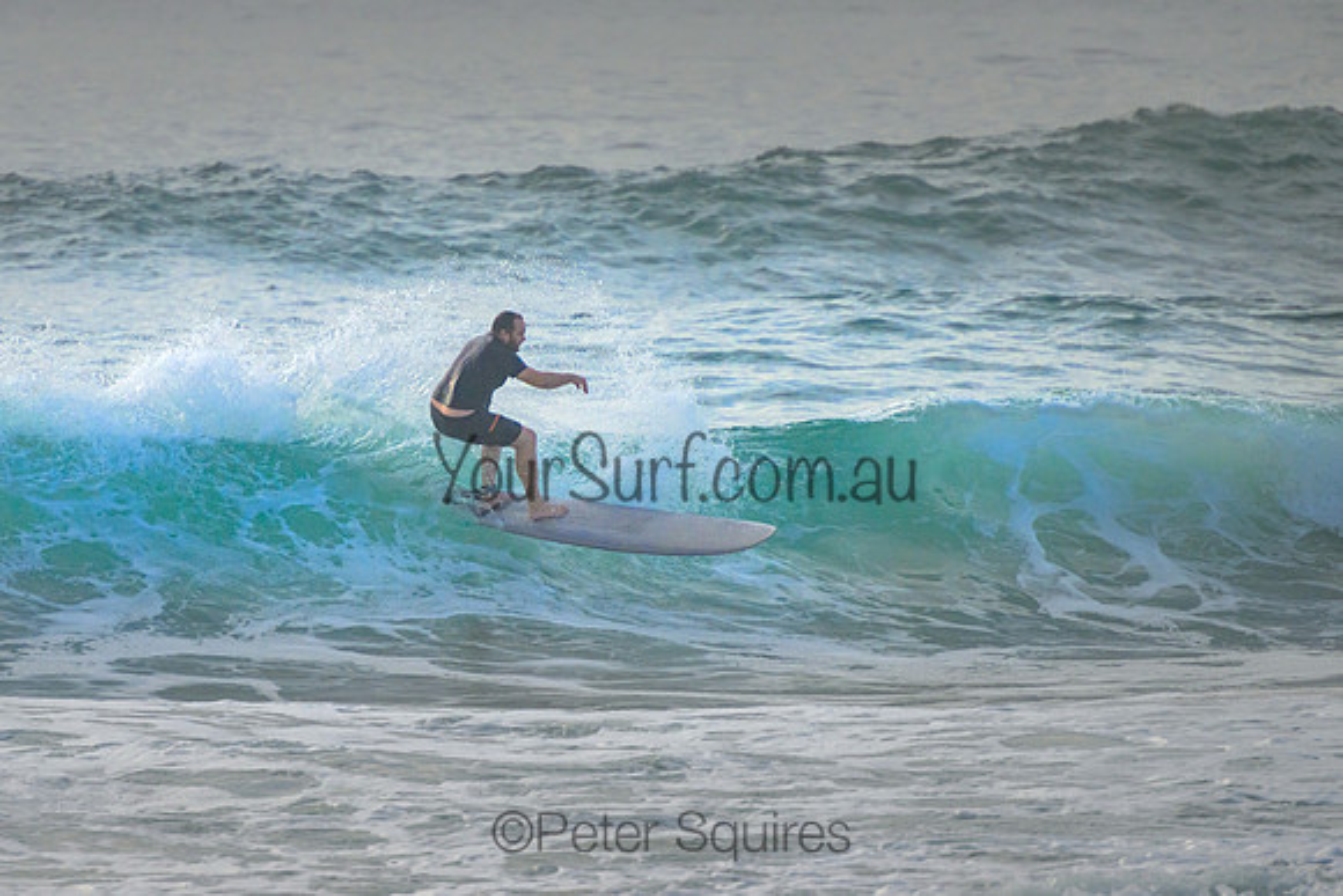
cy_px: 393
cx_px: 458
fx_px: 20514
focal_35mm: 550
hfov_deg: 3.7
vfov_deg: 2.5
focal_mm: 400
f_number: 5.6
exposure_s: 1/2000
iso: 900
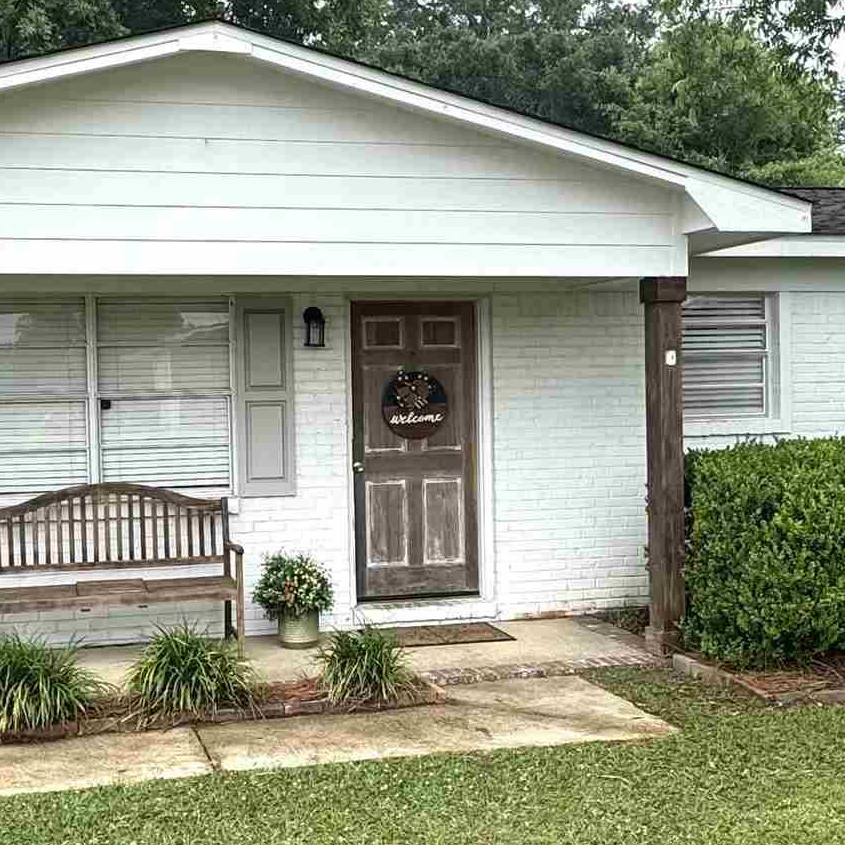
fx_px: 1243
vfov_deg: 37.5
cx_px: 333
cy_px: 443
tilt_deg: -2.5
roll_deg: +0.8
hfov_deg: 37.4
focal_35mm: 45
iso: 40
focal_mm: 2.22
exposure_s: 1/440
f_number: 2.2
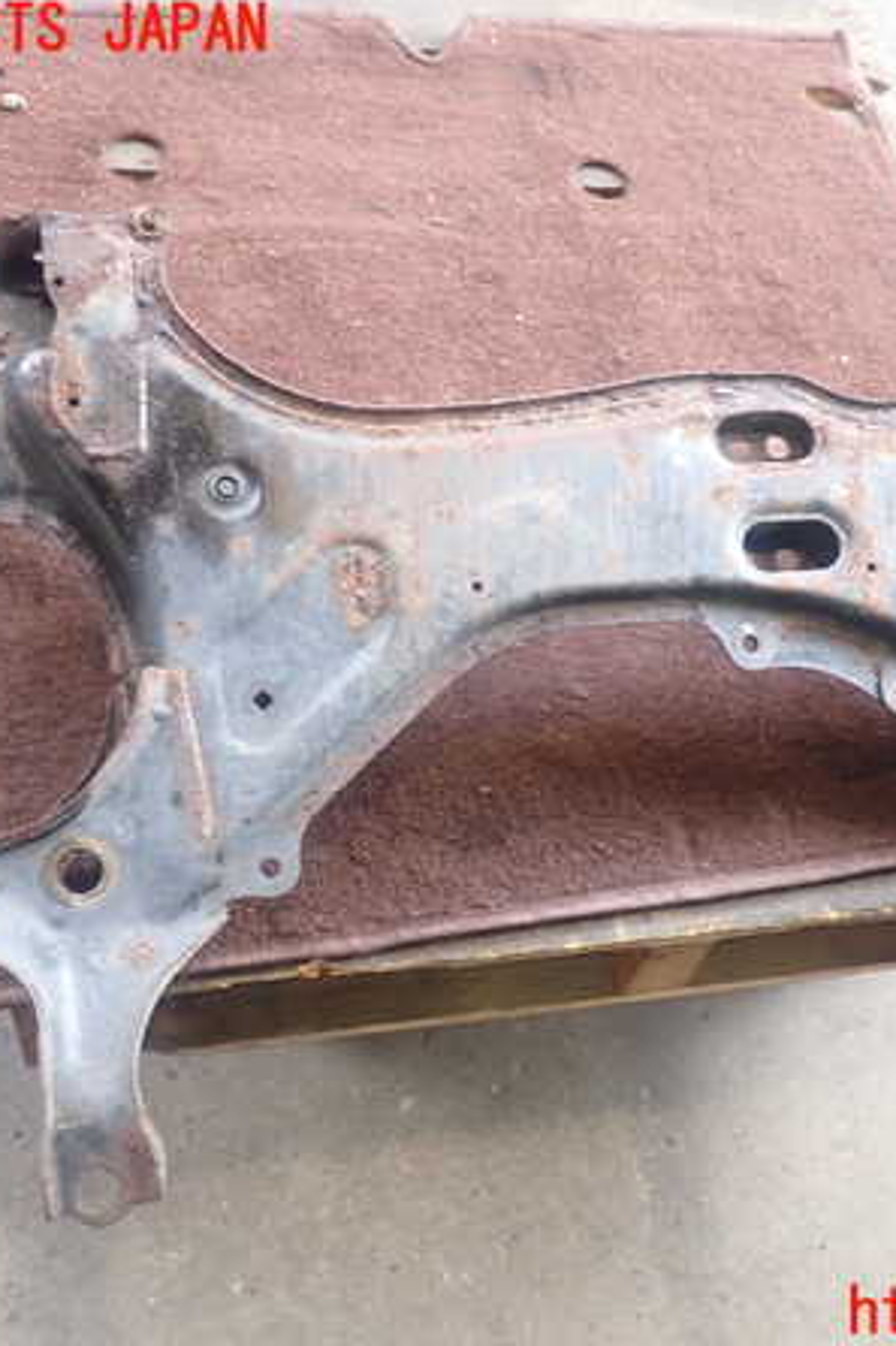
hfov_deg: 31.5
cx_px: 624
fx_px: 1569
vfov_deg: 46.4
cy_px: 673
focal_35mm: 42
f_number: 2.3
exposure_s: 1/40
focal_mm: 5.4
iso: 200
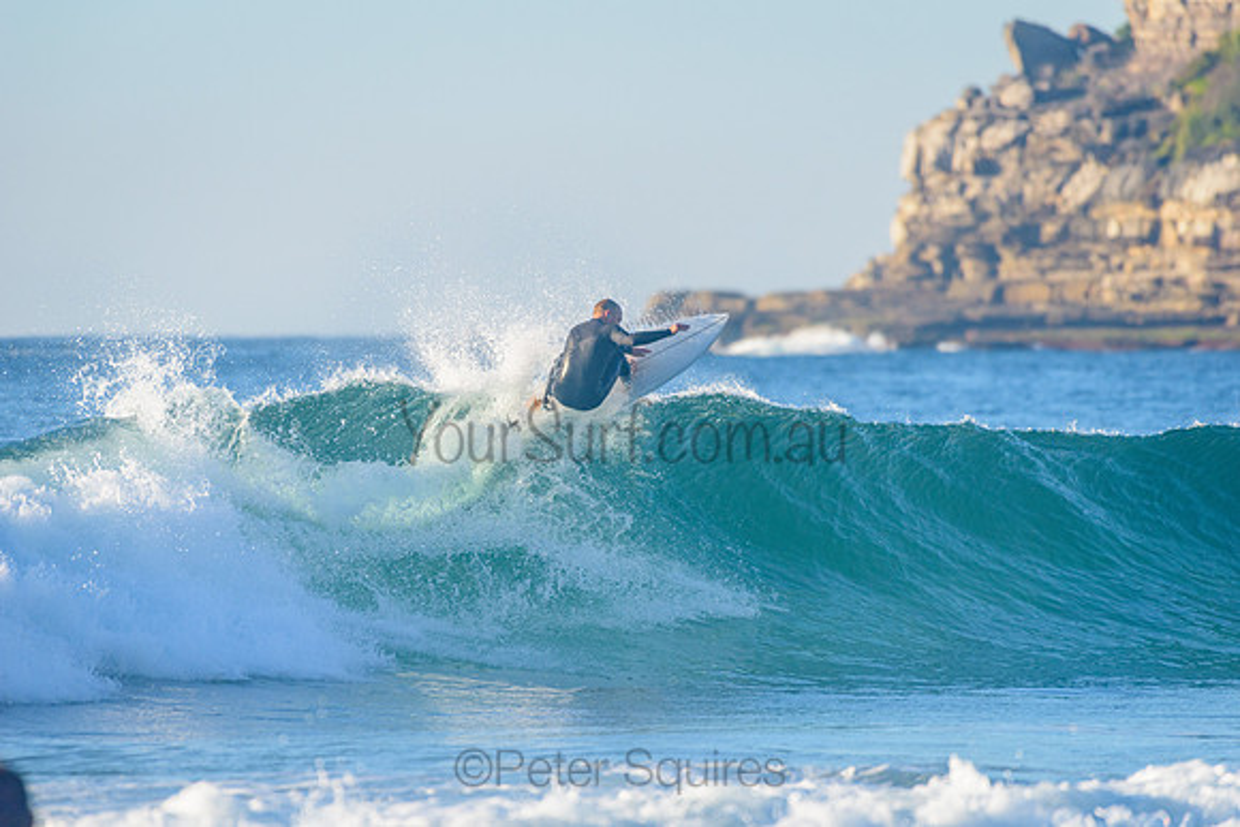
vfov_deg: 2.8
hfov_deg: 4.1
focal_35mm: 500
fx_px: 17232
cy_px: 414
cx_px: 620
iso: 450
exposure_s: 1/2000
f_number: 5.6
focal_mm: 500
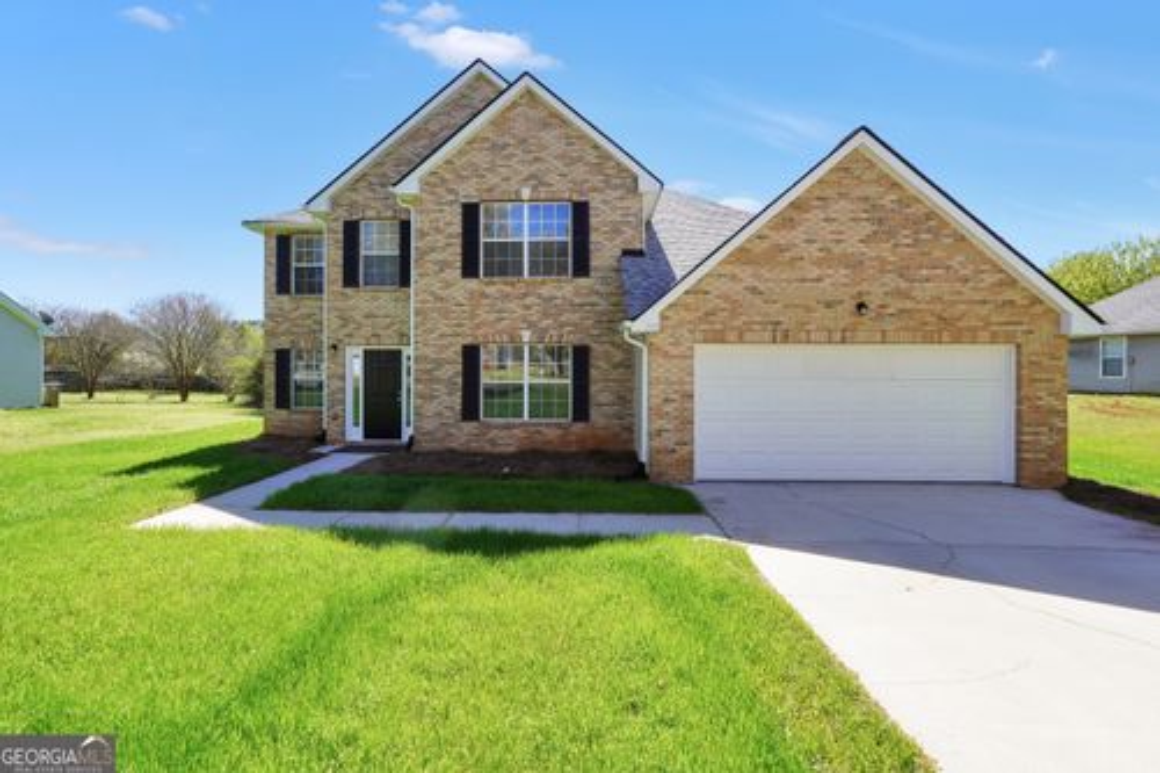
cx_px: 580
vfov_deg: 77.3
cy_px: 386
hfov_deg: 100.4
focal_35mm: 15
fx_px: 483
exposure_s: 1/125
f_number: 8
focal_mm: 10
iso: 100
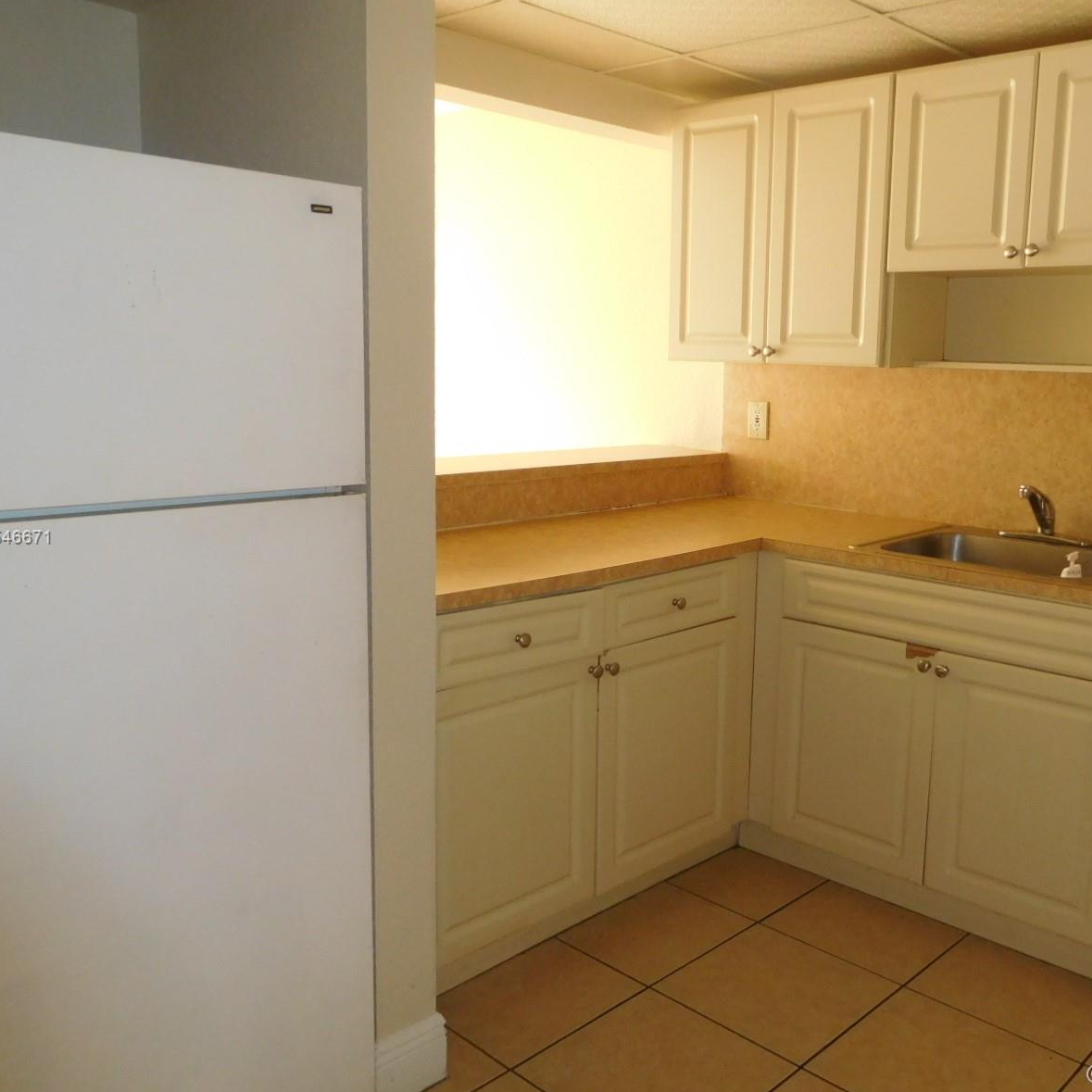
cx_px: 646
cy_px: 538
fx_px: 1071
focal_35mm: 30
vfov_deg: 54.0
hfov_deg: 53.7
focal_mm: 4.5
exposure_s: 1/30
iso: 320
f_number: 3.4
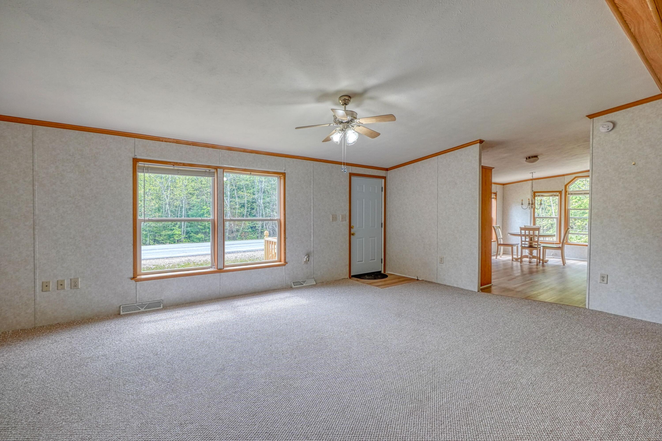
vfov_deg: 77.3
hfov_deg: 100.4
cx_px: 331
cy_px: 220
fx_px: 276
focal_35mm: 15
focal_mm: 10
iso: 640
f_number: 10
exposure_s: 1/30
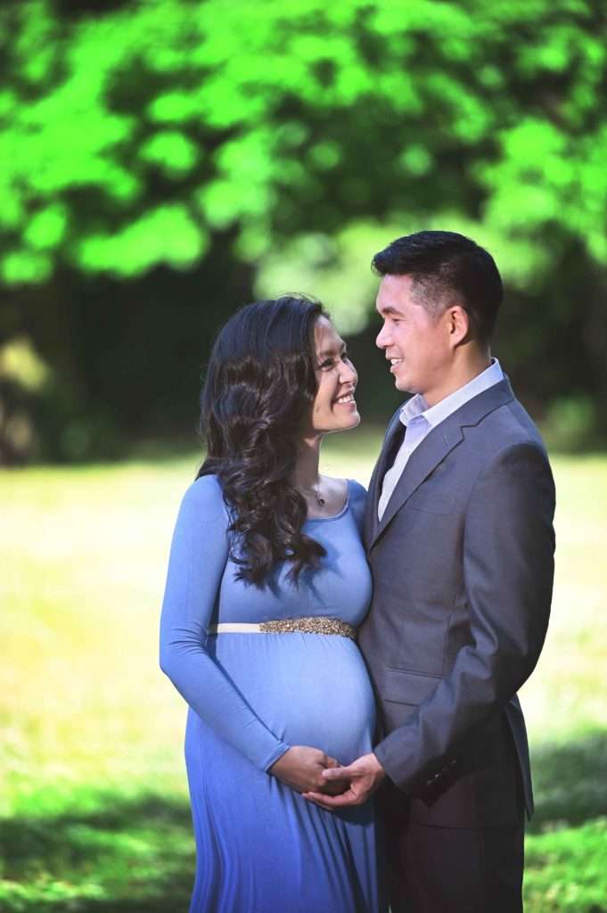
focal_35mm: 200
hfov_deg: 6.9
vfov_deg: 10.3
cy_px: 456
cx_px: 304
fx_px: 5067
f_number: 2.8
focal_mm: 200
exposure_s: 1/500
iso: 200
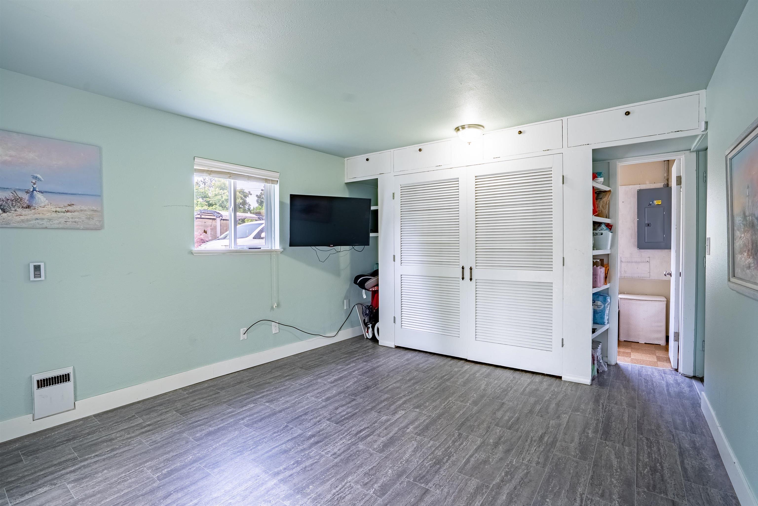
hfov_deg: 96.7
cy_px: 253
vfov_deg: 73.8
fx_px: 337
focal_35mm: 16
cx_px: 379
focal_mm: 16
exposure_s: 1/400
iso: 400
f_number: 8
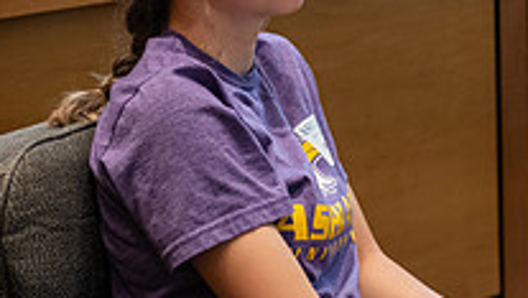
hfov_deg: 16.2
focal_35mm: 132
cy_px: 17
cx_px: 362
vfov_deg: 9.2
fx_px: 1850
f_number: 2.8
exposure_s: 1/250
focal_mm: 45
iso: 1250
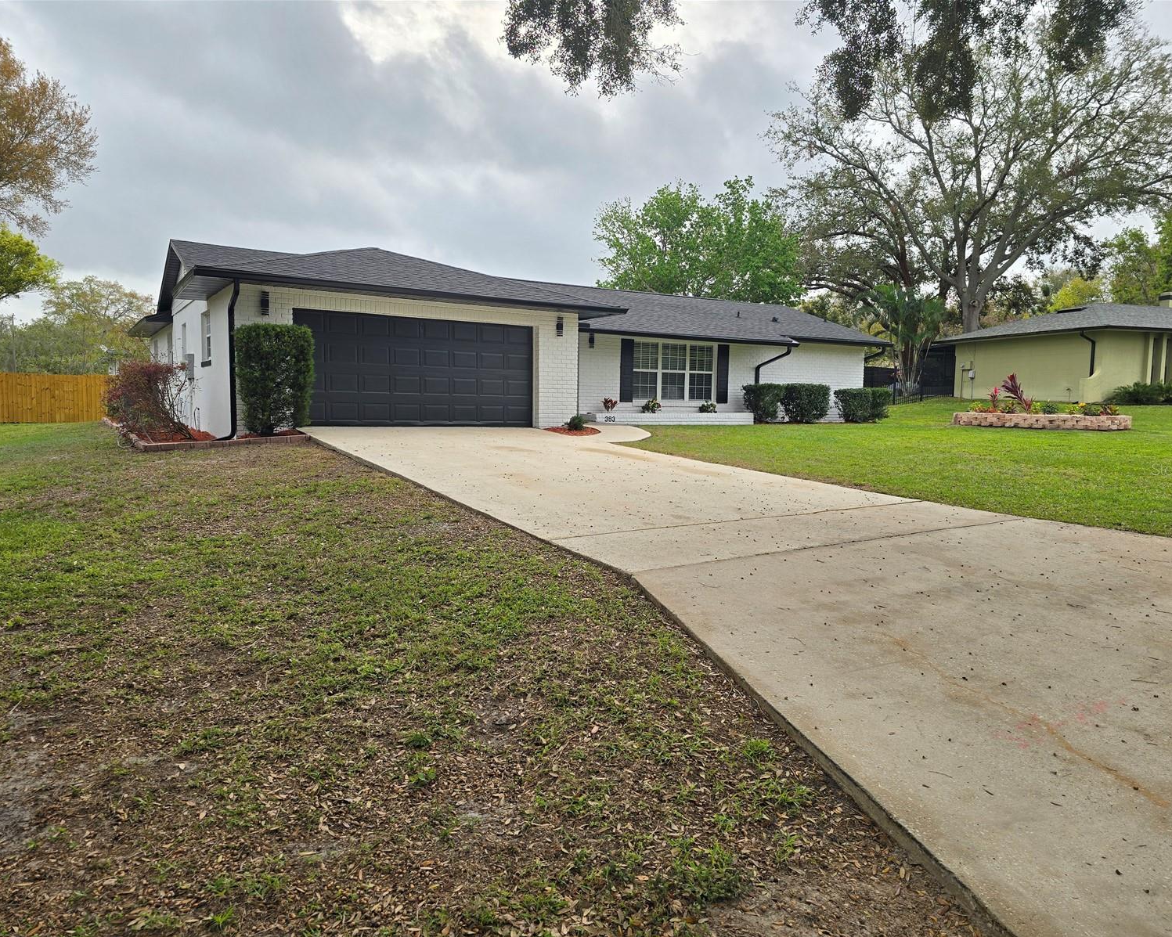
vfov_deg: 58.8
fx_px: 832
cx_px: 599
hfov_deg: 70.3
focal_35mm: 24
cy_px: 469
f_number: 1.7
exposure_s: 1/556
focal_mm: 6.3
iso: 12
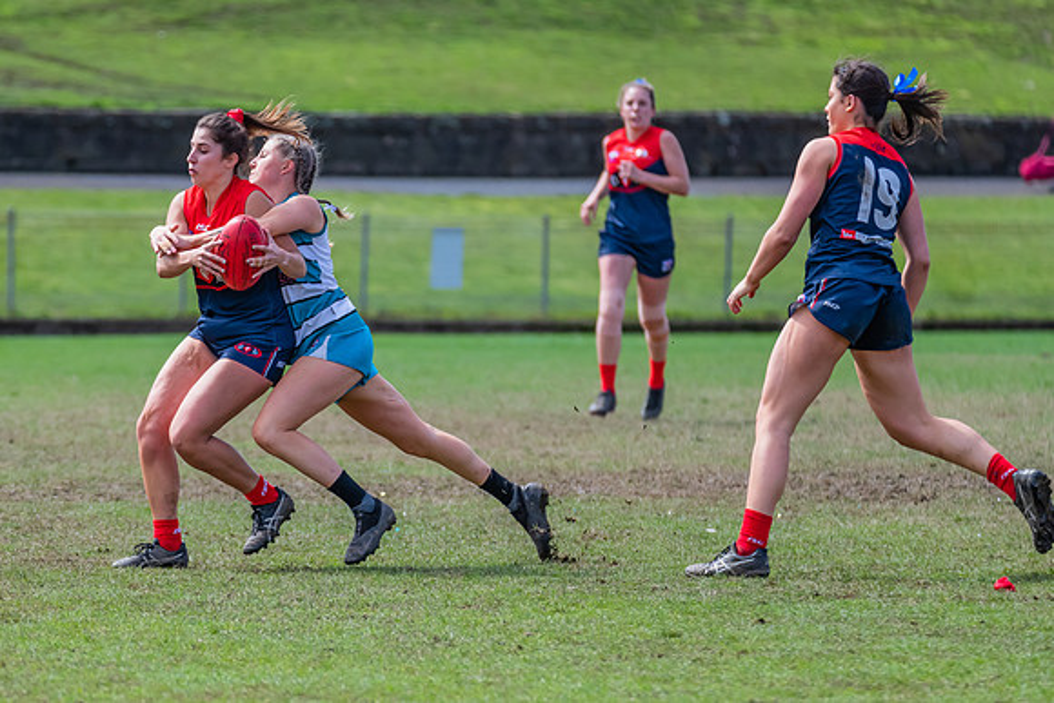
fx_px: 12400
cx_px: 324
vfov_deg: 3.2
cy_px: 421
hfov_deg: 4.9
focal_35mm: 423
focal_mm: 300
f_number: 6.3
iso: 800
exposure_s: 1/1600
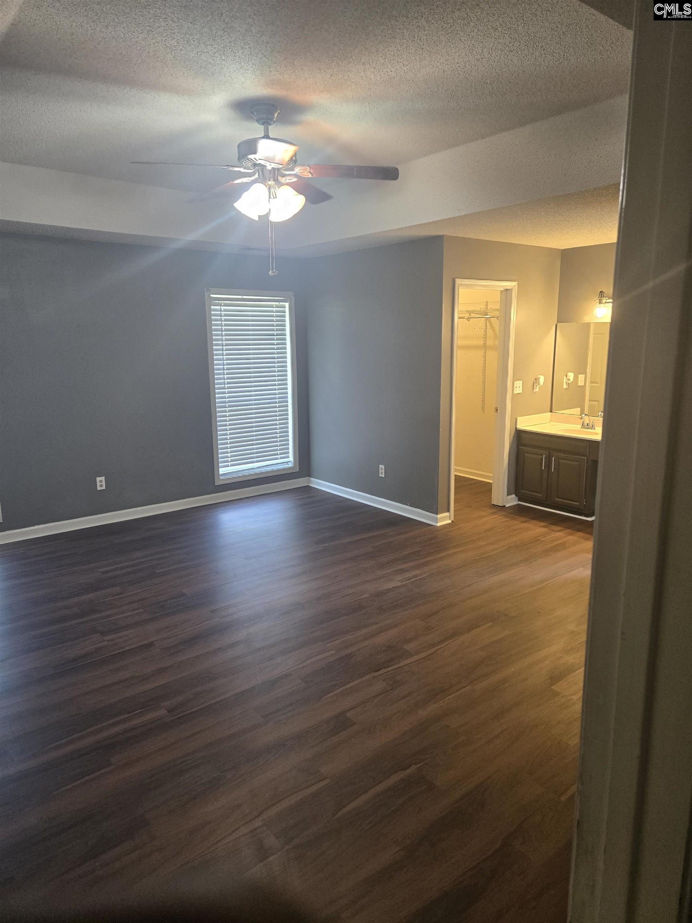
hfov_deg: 58.9
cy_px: 462
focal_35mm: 23
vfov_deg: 73.9
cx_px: 346
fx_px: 613
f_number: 1.8
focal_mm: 5.4
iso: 250
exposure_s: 1/120
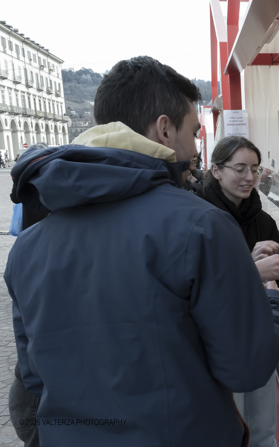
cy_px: 223
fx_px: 511
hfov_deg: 26.9
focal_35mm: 42
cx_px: 336
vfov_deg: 47.2
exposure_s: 1/125
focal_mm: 17.7
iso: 800
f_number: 11
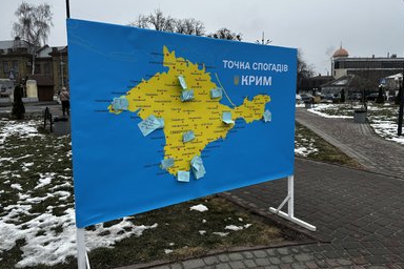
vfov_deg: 49.4
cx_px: 198
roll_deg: +0.1
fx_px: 292
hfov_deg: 69.4
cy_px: 119
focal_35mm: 26
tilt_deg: -6.2
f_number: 1.78
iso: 80
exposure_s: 1/1062
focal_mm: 6.86
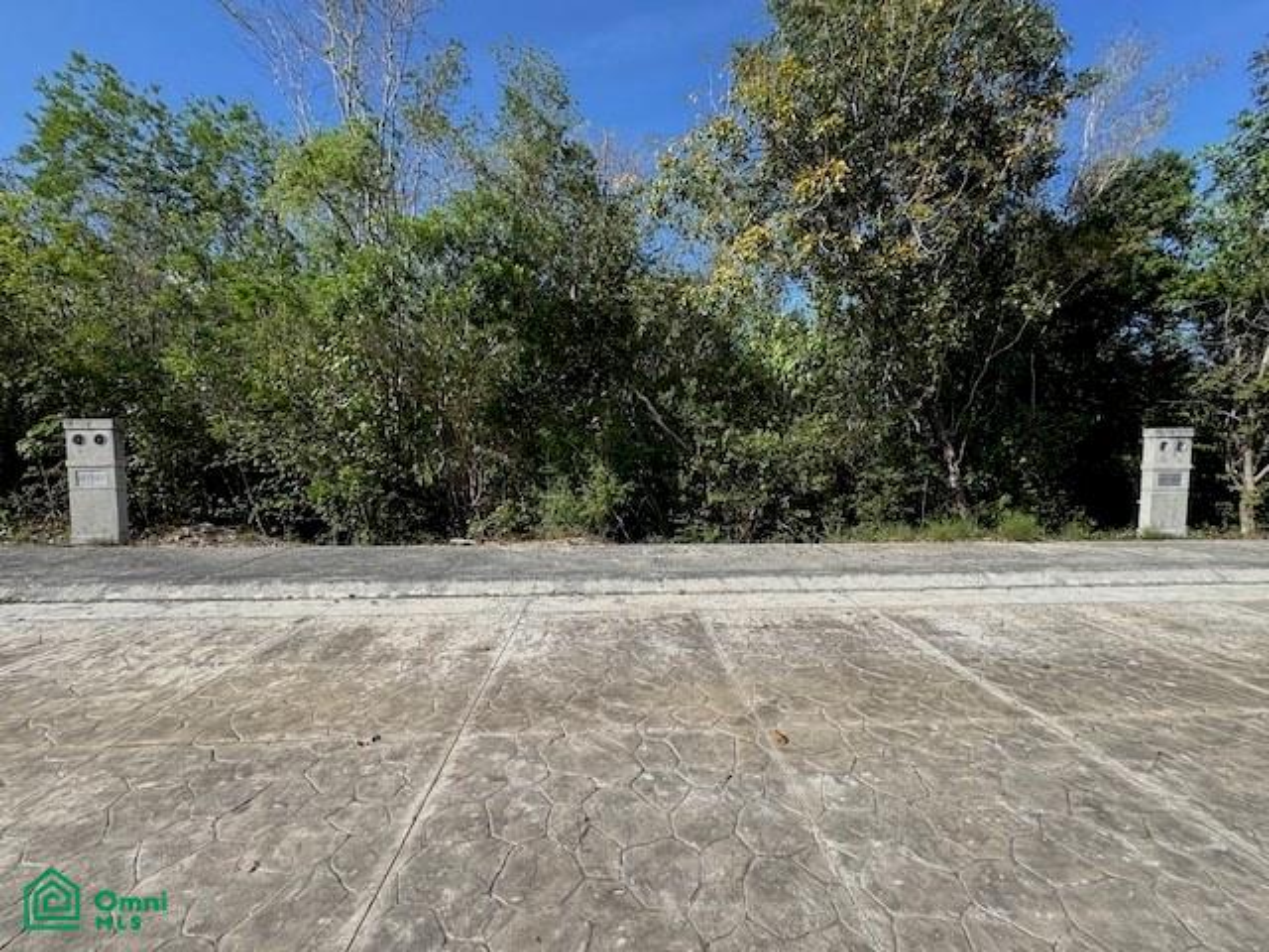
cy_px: 476
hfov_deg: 102.1
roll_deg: +0.3
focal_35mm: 14
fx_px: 513
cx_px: 634
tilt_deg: -2.9
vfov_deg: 85.7
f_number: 2.2
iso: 50
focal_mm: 2.22
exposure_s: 1/1637
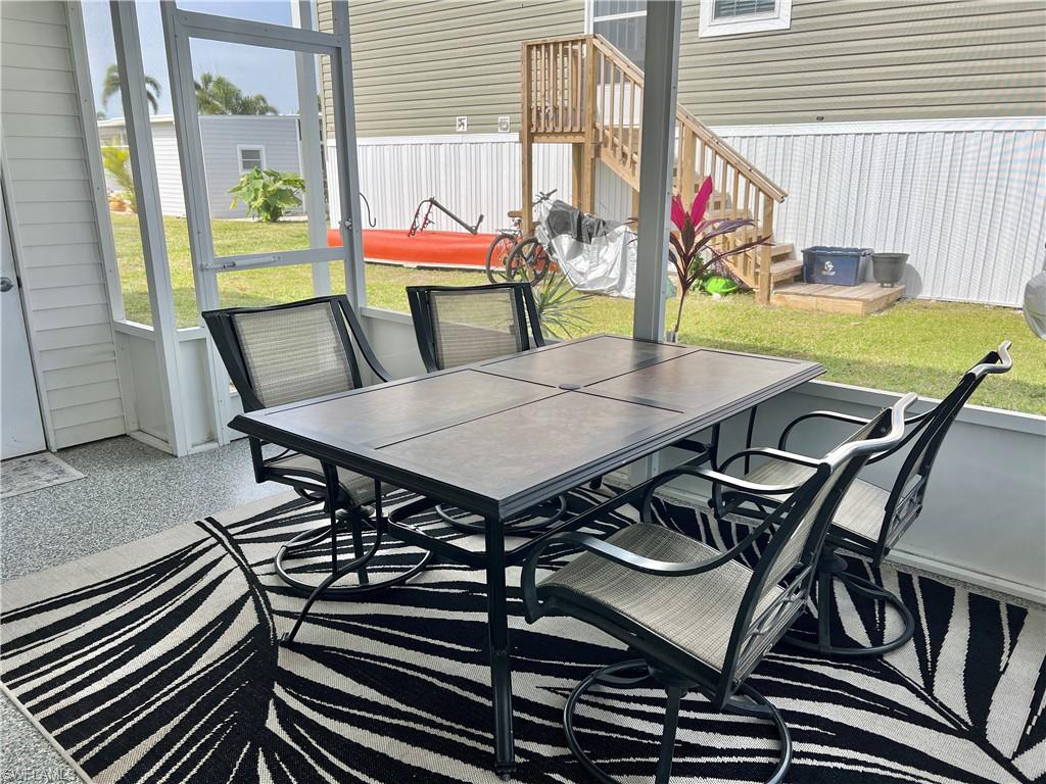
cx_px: 523
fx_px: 786
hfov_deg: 67.3
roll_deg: +0.2
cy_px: 392
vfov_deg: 53.1
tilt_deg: -16.1
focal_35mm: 26
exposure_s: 1/1531
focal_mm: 5.7
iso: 50
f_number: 1.5
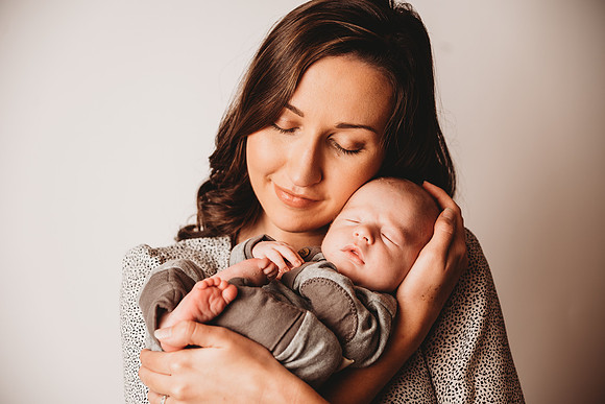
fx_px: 1261
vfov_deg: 18.2
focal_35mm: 75
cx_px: 302
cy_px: 202
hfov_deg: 27.0
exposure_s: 1/160
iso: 100
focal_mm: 75
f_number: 4
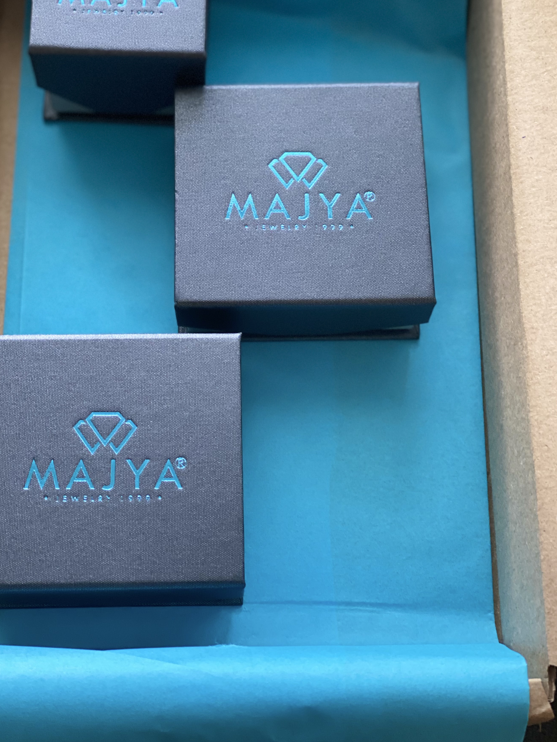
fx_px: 1287
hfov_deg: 24.4
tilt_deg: -70.8
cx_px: 265
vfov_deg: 32.2
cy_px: 335
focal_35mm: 60
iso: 250
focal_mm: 6
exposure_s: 1/40
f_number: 2
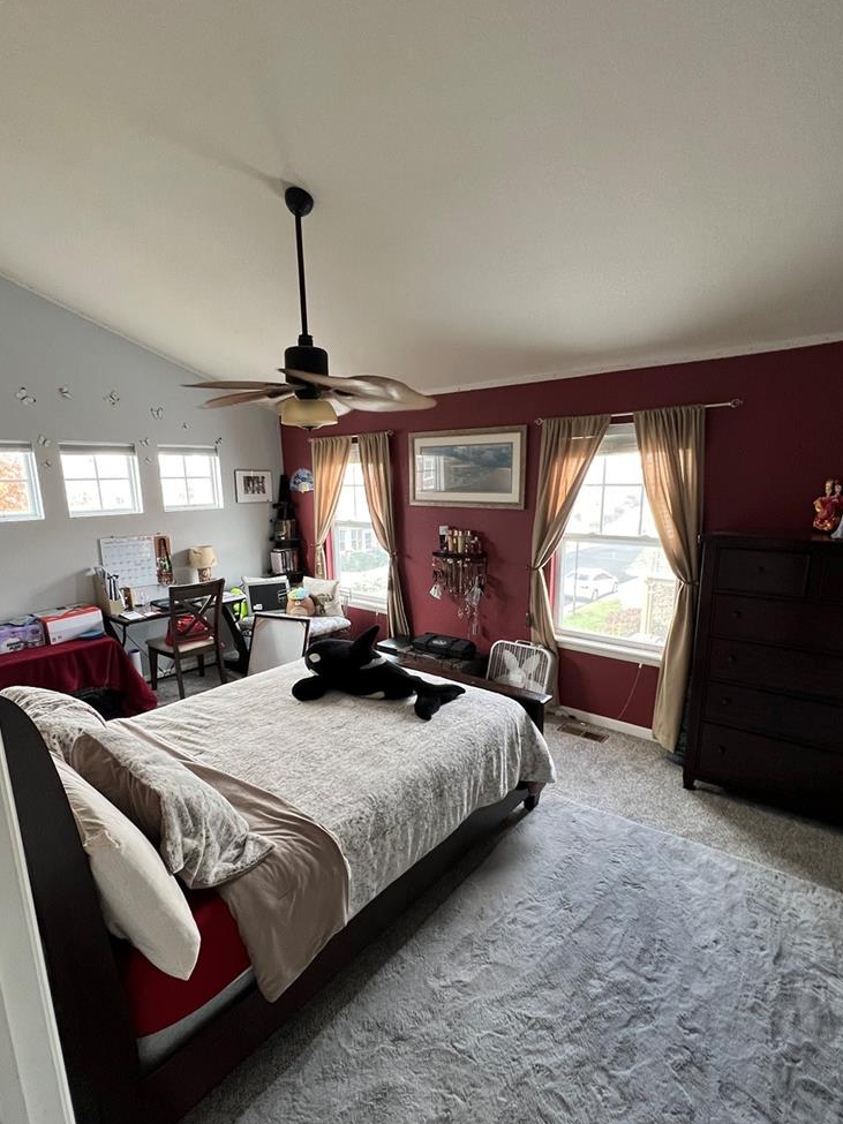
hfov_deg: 78.1
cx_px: 417
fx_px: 520
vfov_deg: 94.3
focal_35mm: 16
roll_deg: +0.9
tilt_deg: -12.5
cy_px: 604
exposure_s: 1/99
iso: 250
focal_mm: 1.57
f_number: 1.8
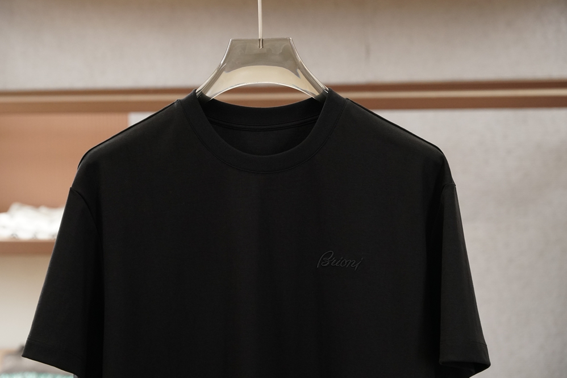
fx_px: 1457
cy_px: 200
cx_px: 265
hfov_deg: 22.0
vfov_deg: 14.8
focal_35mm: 93
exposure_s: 1/125
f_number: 4
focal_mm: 57
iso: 1000
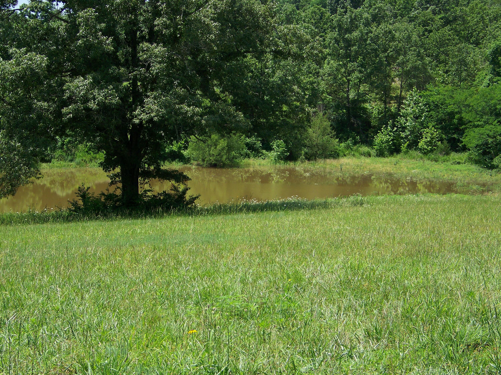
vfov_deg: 21.0
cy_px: 188
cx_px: 250
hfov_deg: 27.8
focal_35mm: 70
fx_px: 1013
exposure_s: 1/500
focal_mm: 11.7
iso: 64
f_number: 3.2
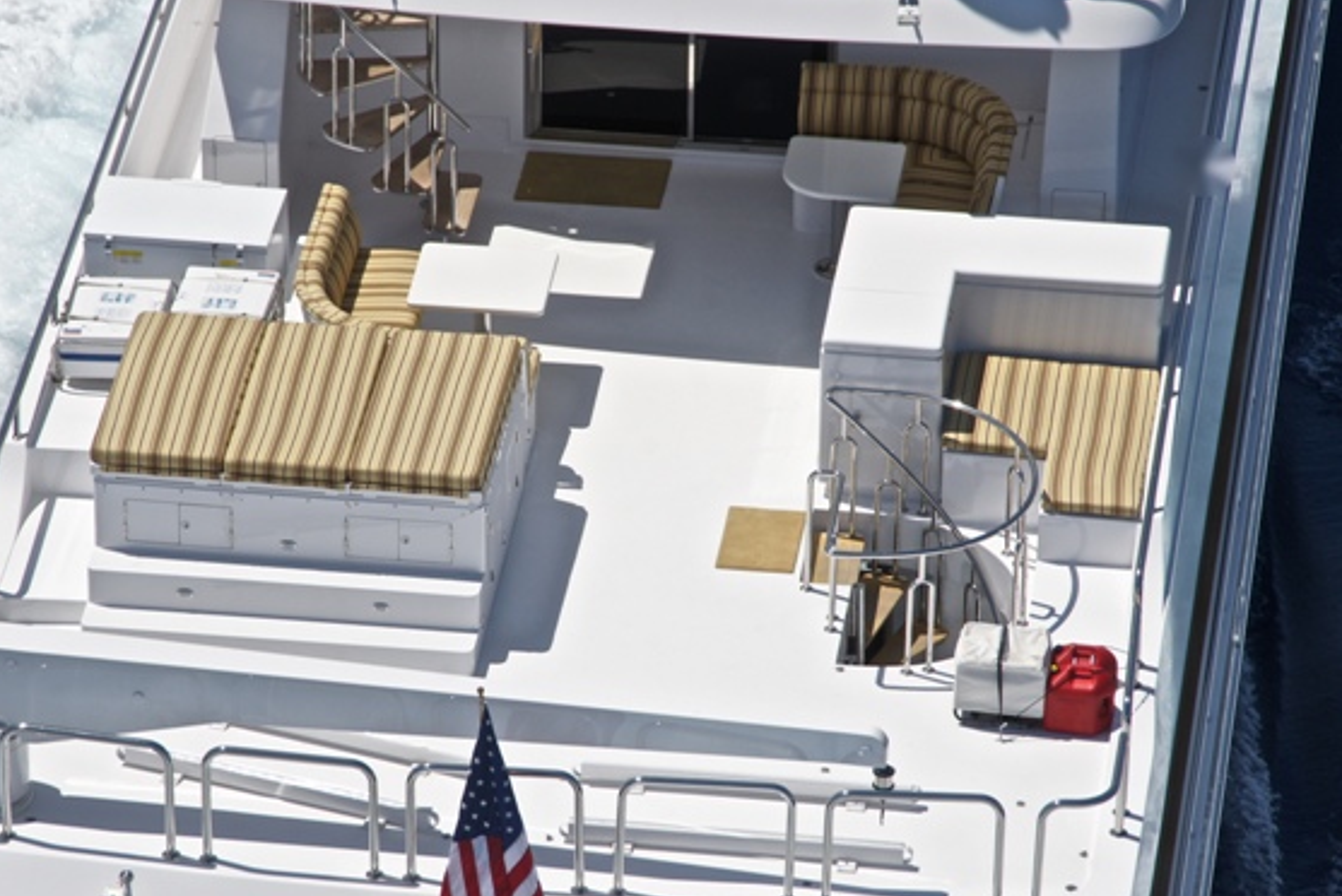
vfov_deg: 5.9
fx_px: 8674
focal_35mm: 233
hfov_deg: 8.8
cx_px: 634
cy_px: 456
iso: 200
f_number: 13
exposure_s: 1/500
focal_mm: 135
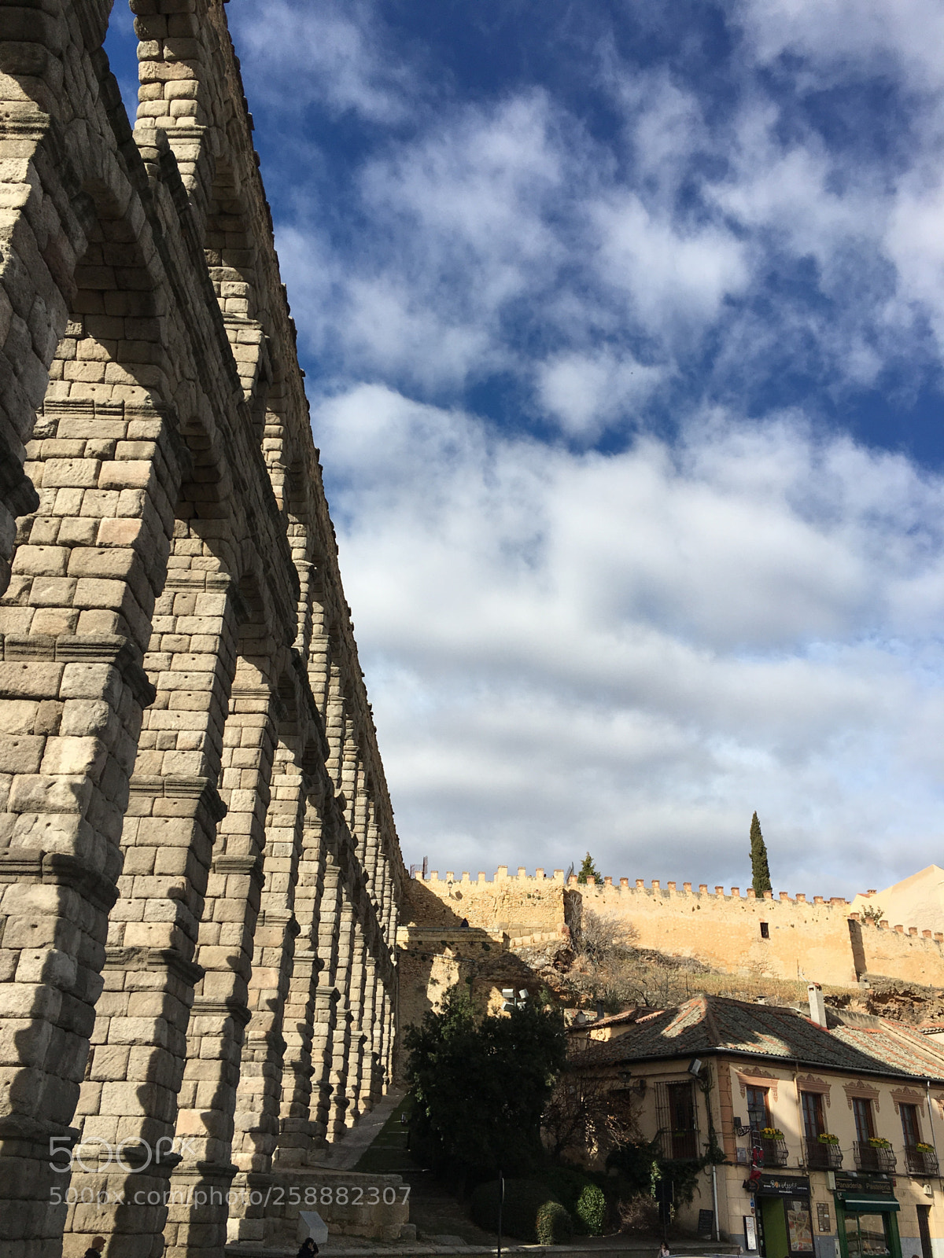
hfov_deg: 48.2
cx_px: 472
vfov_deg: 61.7
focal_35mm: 29
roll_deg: -1.8
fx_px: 1054
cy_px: 629
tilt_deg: +30.8
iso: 25
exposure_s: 1/1972
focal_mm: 4.15
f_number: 2.2
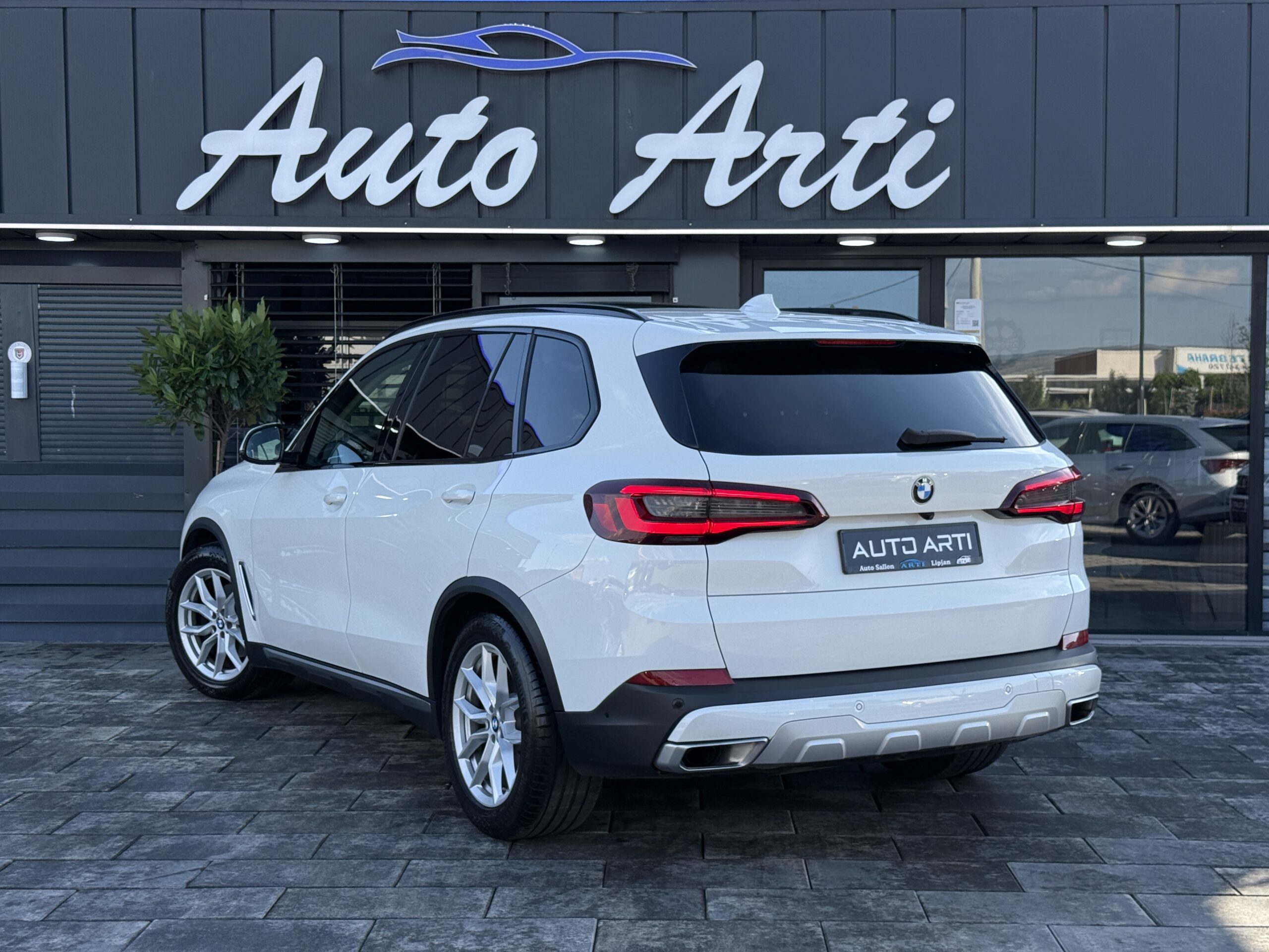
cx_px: 634
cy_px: 476
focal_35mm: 48
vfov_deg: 30.3
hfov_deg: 39.7
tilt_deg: -1.4
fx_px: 1760
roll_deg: -0.1
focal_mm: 6.76
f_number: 1.78
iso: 100
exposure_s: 1/1678
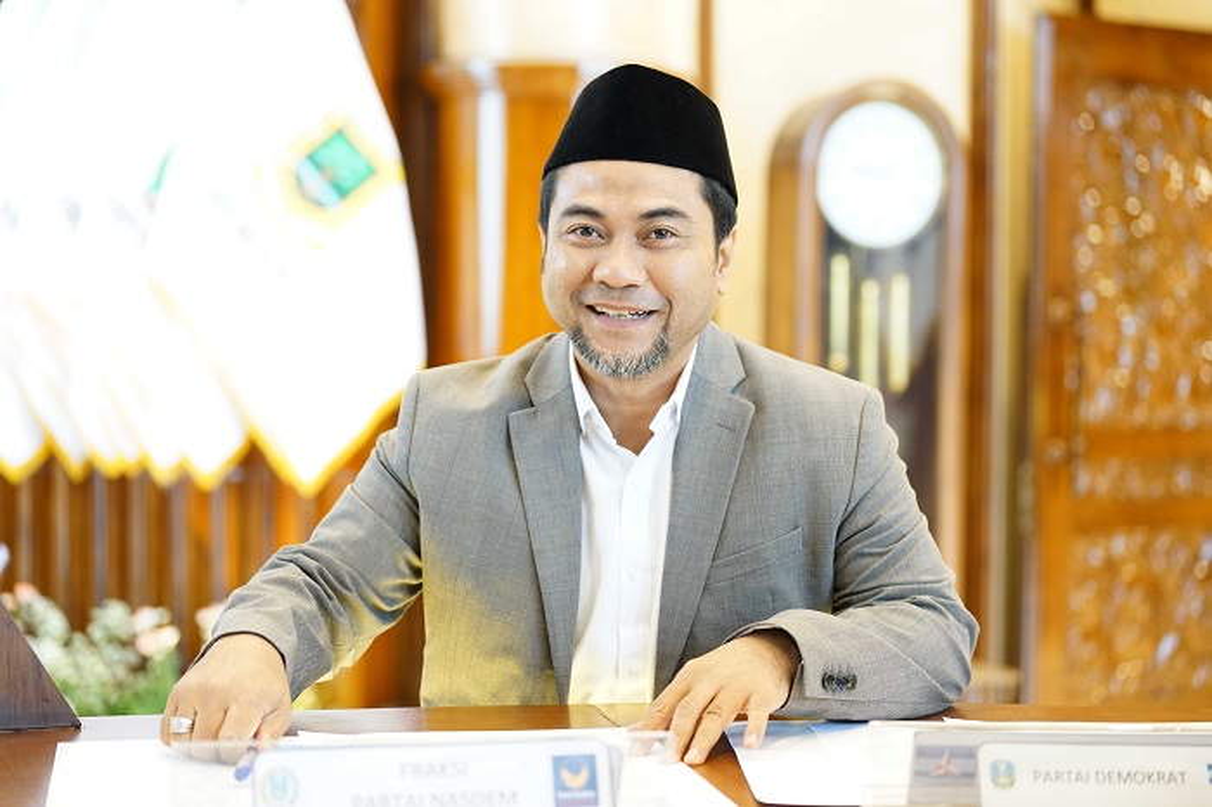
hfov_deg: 28.9
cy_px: 404
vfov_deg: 19.4
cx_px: 606
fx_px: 2355
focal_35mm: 70
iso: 5000
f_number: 2.8
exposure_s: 1/161
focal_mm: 70
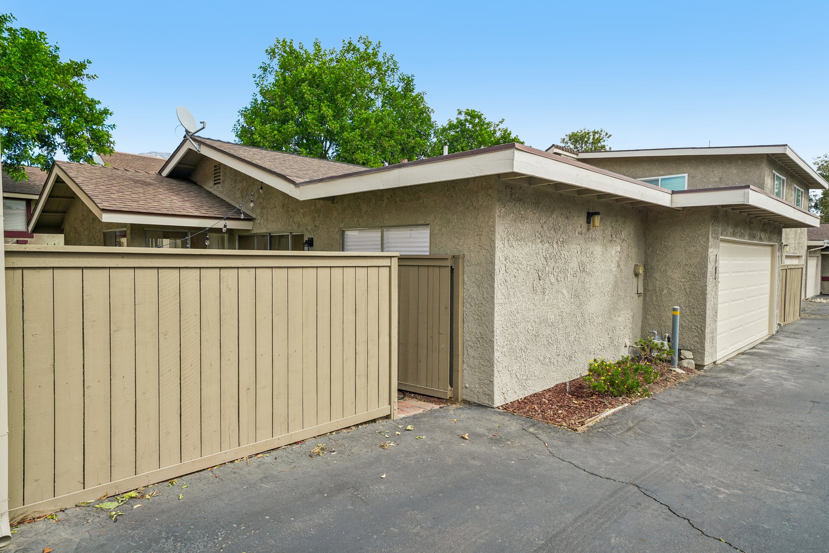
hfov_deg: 81.2
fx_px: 484
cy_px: 276
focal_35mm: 21
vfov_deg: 59.5
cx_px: 414
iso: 100
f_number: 8
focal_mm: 21
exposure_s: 1/125
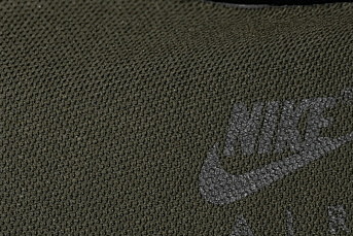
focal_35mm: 236
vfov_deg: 5.8
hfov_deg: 8.6
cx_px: -71
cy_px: 231
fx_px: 2315
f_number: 6.3
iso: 160
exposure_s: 1/60
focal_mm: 50
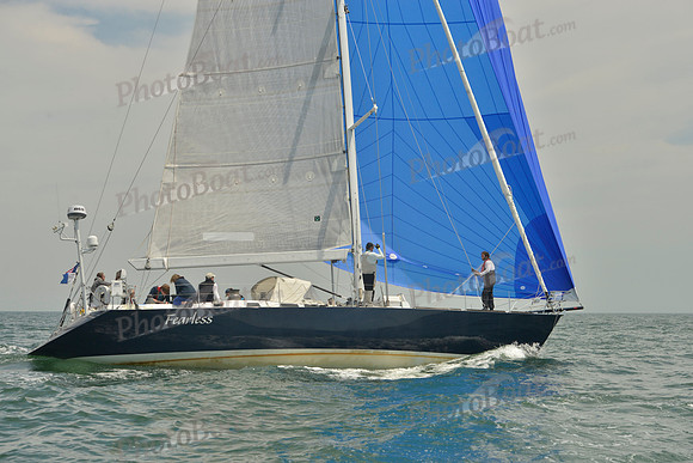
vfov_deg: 19.5
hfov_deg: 28.8
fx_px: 1348
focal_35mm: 70
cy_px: 232
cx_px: 346
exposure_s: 1/1250
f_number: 10
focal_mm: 70
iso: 280
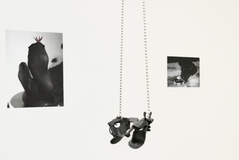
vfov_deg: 37.3
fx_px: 236
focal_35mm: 36
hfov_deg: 53.6
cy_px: 80
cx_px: 120
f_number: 5
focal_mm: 35.6
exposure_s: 1/125
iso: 250
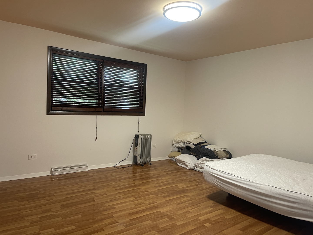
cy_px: 118
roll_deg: -2.0
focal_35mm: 25
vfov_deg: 54.9
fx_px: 226
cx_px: 156
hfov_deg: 69.4
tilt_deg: -2.5
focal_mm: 5.1
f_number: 1.6
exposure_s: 1/60
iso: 250
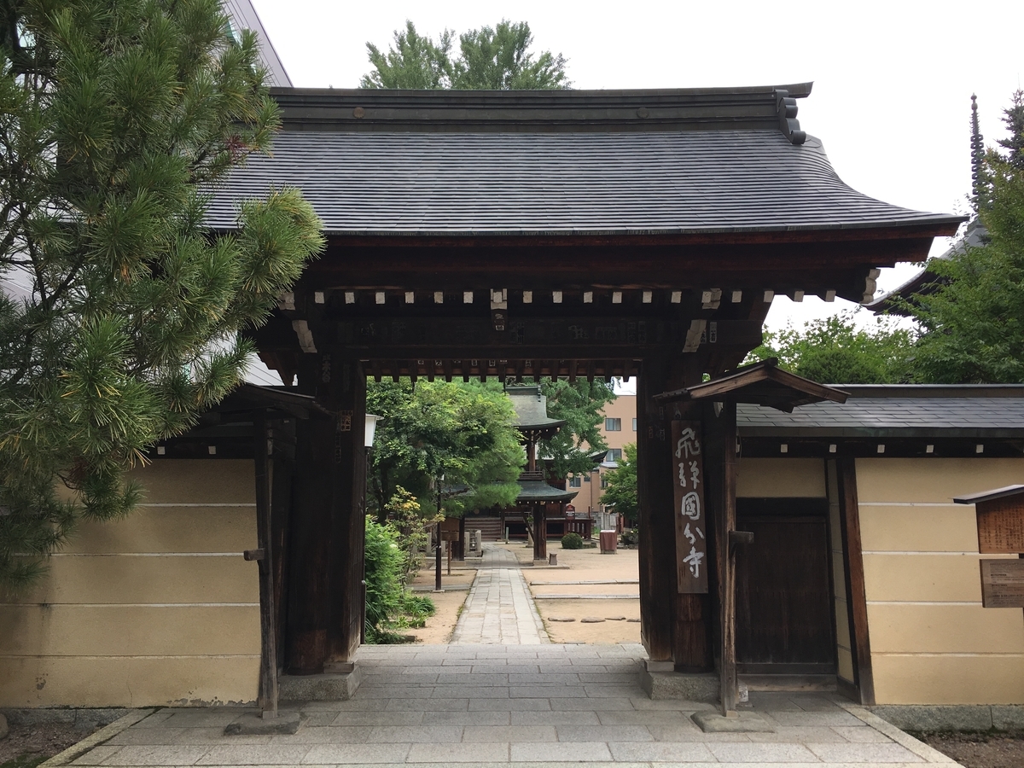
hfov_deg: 61.7
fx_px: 858
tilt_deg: +8.1
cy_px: 384
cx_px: 512
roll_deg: -0.1
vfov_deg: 48.2
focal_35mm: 29
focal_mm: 4.15
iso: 25
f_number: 2.2
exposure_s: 1/388
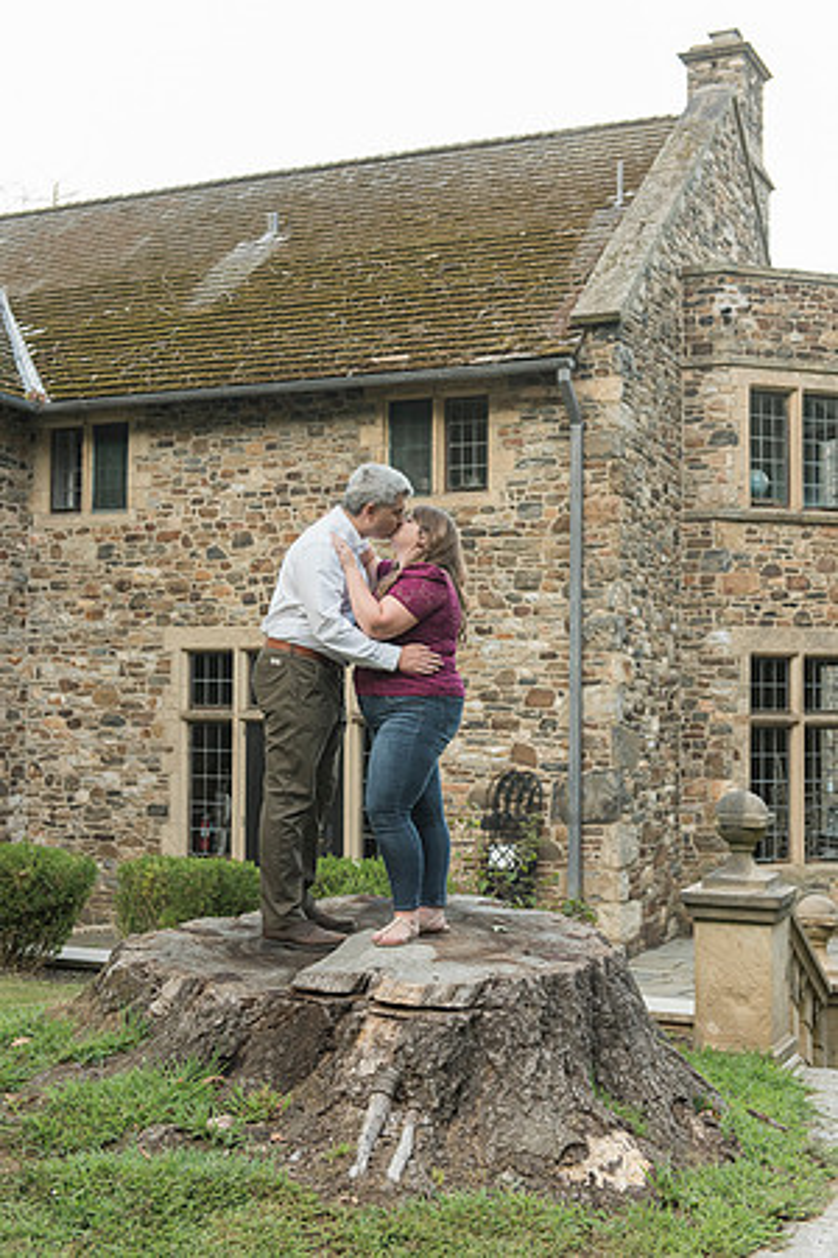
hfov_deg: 28.1
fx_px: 1676
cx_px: 419
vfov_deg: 41.1
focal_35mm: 48
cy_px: 629
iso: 1600
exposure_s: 1/320
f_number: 4
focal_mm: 48
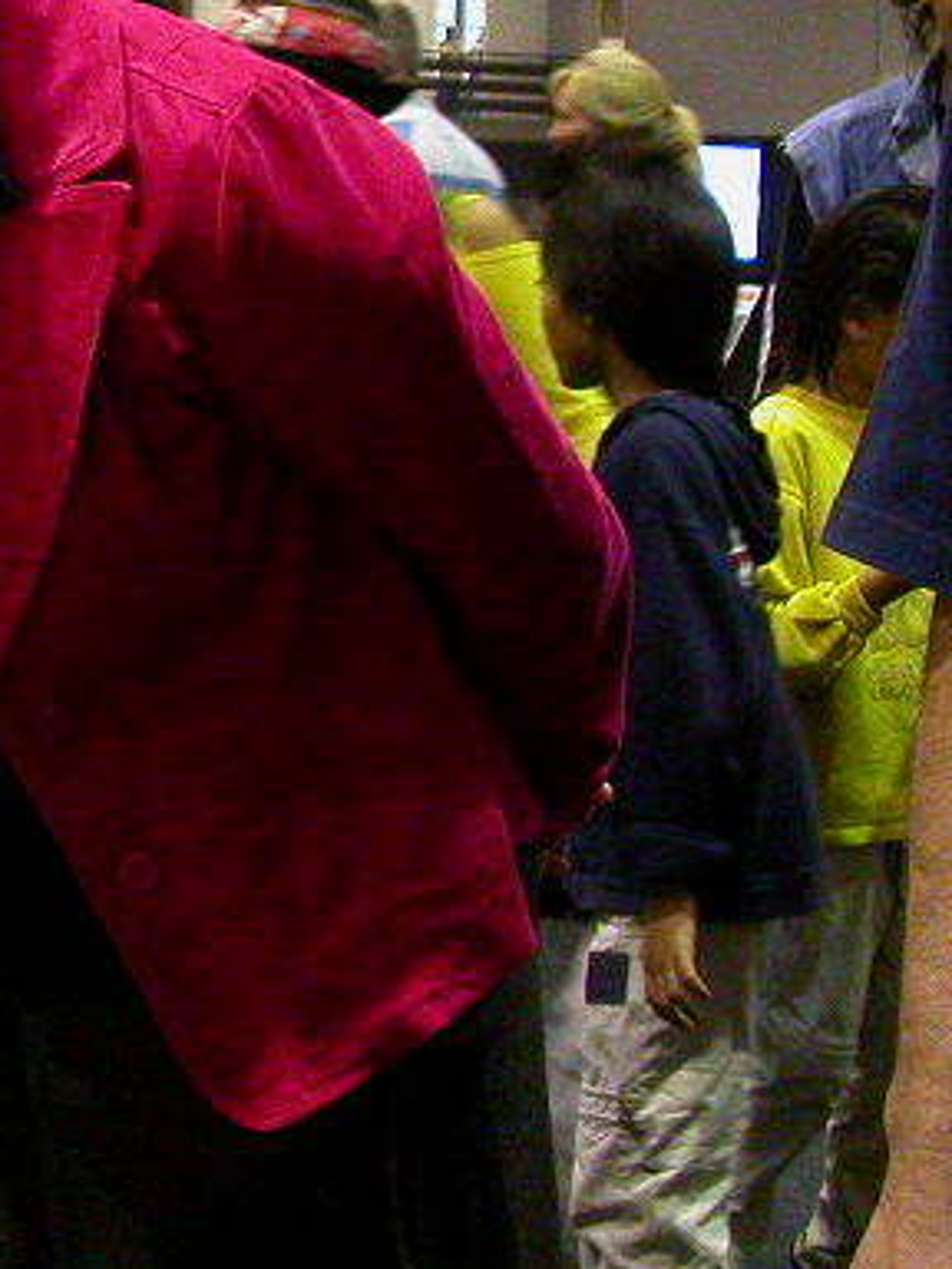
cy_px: 281
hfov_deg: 11.6
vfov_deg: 16.3
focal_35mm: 120
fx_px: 4400
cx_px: -635
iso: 400
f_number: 2.7
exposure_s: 1/30
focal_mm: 9.3
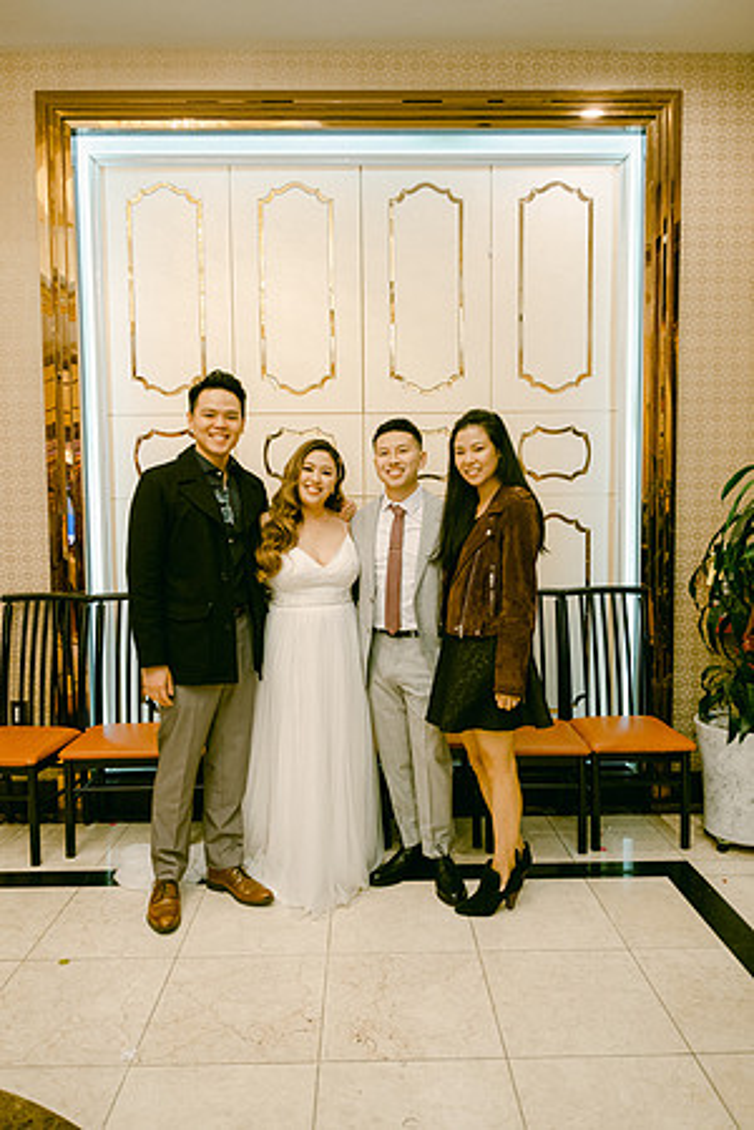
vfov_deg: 73.7
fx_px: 754
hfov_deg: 53.1
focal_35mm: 24
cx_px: 377
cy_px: 565
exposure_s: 1/125
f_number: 2.8
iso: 800
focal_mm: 16
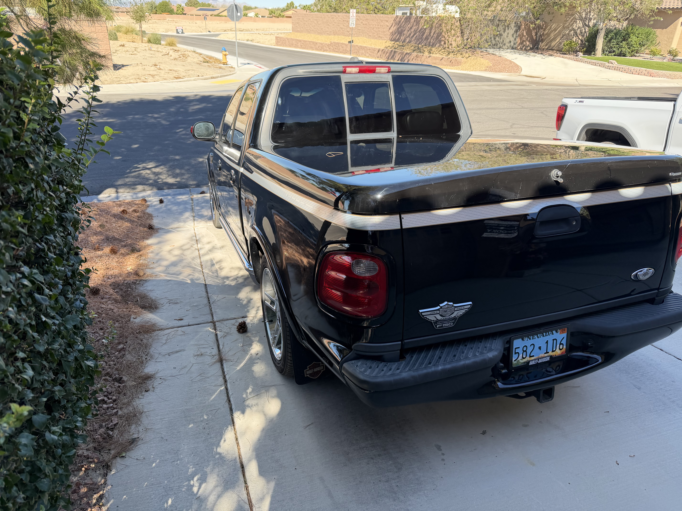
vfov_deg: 56.8
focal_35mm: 24
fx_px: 473
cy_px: 256
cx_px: 341
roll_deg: -2.4
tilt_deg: -25.8
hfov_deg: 71.6
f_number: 1.78
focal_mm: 6.76
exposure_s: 1/1060
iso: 100
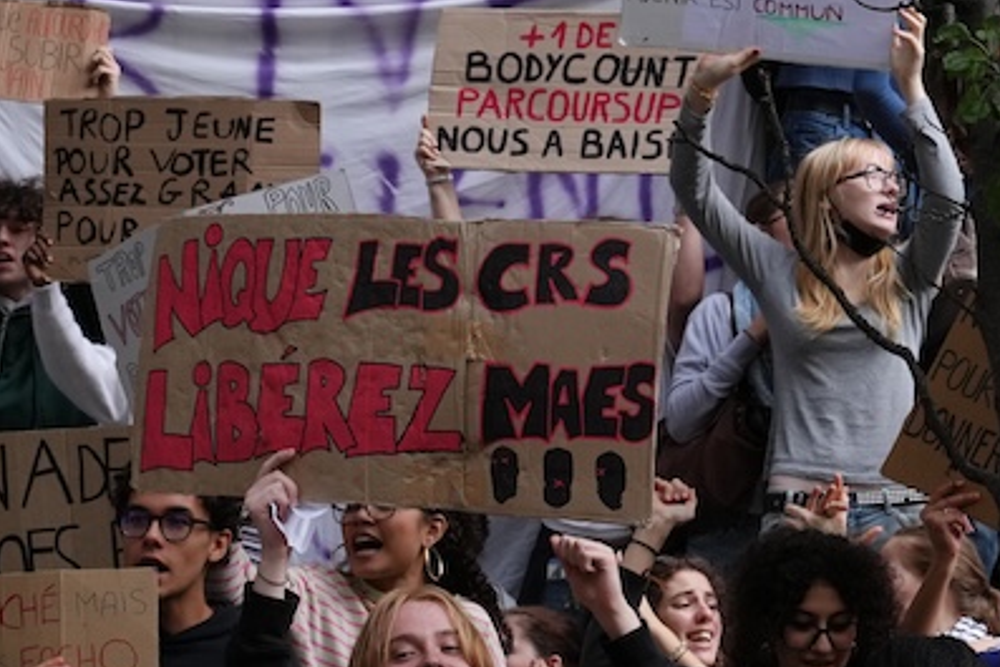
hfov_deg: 15.8
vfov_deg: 10.6
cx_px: 524
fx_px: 3612
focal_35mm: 130
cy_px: 370
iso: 800
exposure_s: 1/640
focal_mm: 43
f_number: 5.6
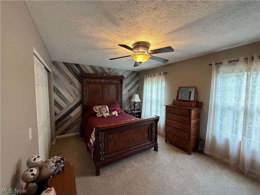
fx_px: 105
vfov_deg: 85.7
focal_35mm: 14
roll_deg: -0.1
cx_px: 130
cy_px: 98
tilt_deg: -3.4
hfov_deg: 102.1
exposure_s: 1/60
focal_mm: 2.22
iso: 640
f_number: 2.2
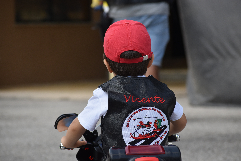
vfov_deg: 7.2
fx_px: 1285
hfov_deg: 10.7
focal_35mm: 192
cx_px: 122
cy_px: 81
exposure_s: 1/1000
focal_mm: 122
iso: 400
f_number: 4.8
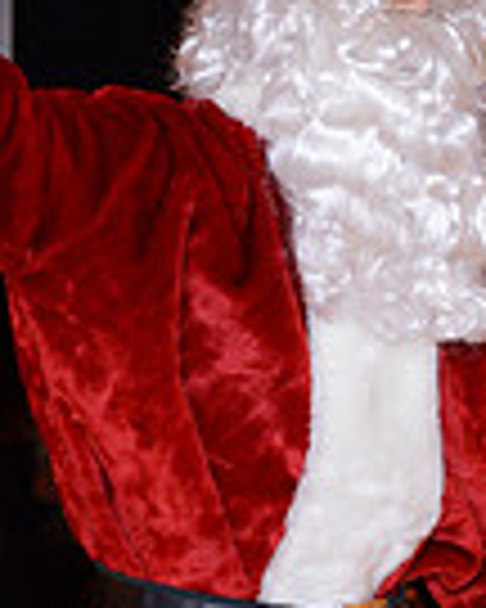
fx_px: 6886
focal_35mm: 383
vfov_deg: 5.0
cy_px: 865
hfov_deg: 4.0
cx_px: 592
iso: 1600
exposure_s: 1/200
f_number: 5
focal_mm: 95
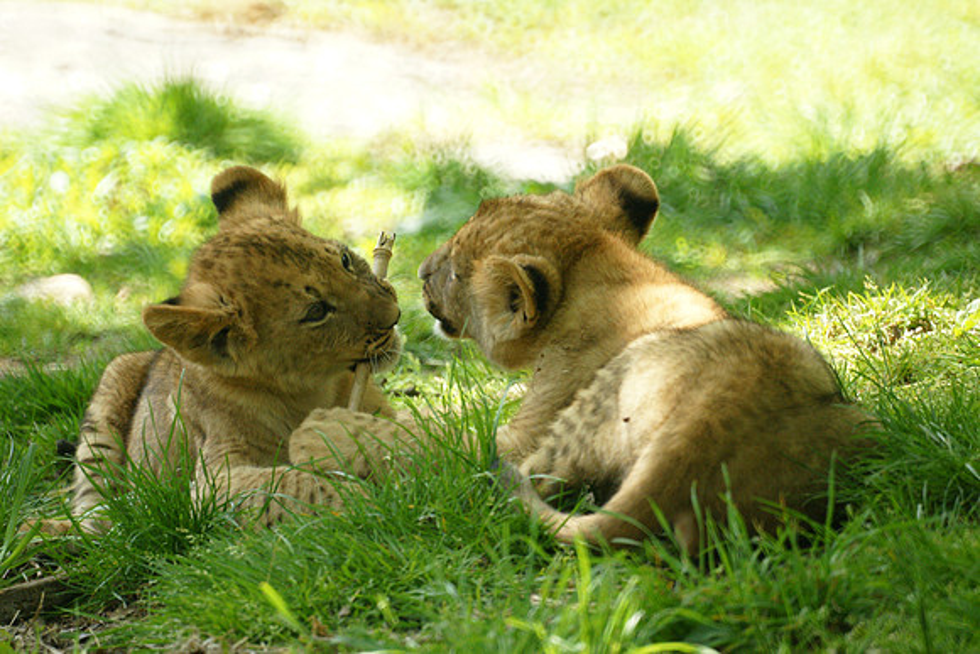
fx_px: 20420
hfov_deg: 2.7
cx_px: 490
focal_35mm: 750
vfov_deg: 1.8
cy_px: 327
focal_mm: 500
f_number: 8
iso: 1600
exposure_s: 1/500
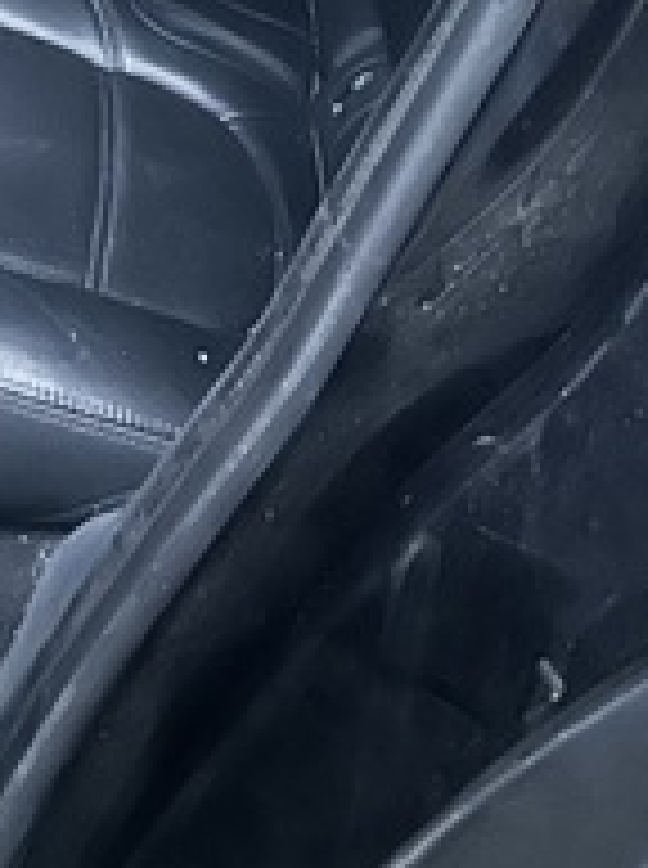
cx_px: -108
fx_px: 2028
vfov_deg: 20.7
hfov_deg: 17.4
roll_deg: +2.5
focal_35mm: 81
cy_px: -427
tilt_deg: -11.8
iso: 1250
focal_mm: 5.7
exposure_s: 1/9
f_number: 1.5
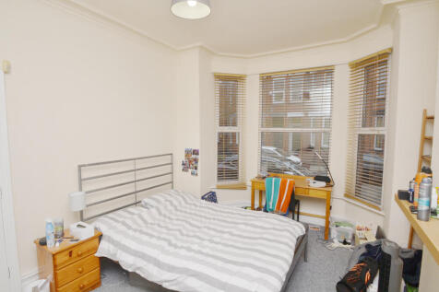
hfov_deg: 92.5
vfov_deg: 69.6
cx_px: 220
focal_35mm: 17
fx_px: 210
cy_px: 146
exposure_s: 1/100
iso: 400
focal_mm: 11.5
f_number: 9
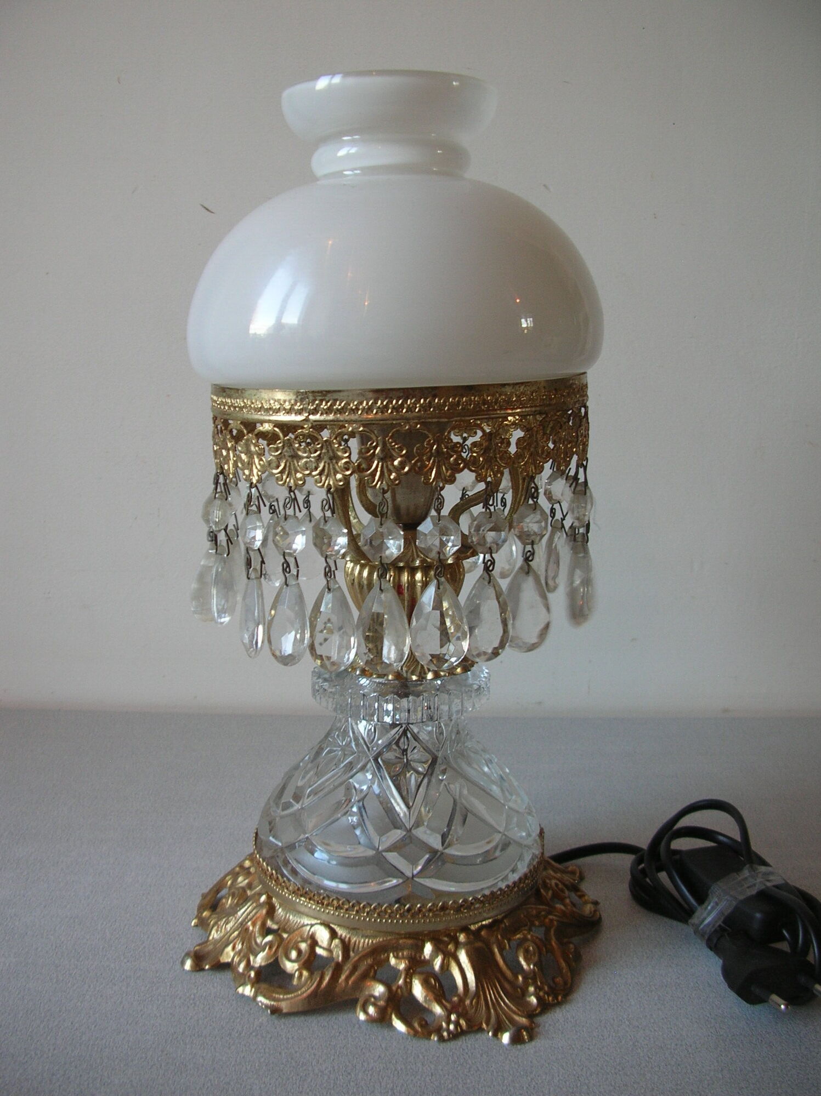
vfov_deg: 52.7
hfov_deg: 40.7
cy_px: 548
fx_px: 1108
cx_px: 410
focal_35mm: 35
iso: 50
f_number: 2.8
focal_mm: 5.8
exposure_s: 1/14.2
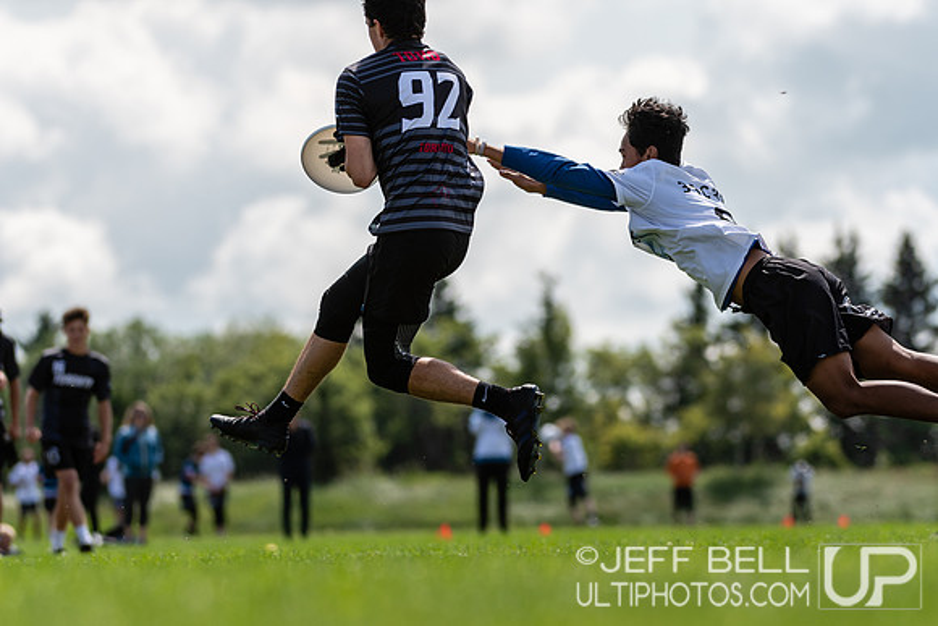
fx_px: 8373
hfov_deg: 6.4
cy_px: 313
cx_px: 469
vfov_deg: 4.3
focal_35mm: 321
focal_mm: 200
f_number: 4
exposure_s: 1/1250
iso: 100
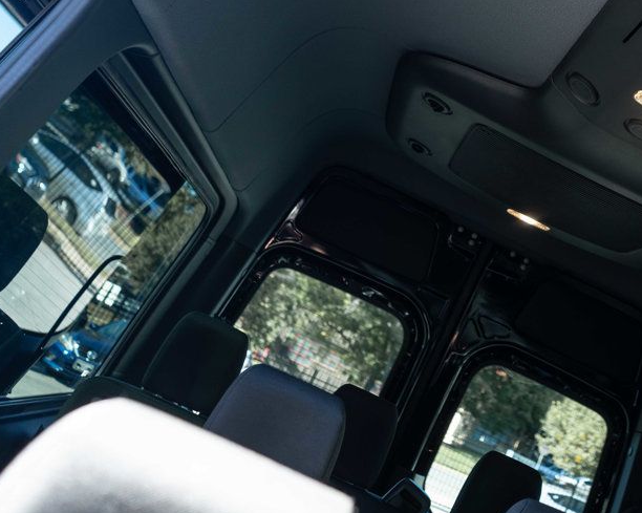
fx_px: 836
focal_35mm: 44
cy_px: 172
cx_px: 530
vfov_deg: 33.8
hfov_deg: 40.0
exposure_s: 1/200
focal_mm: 28
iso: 640
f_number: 3.5
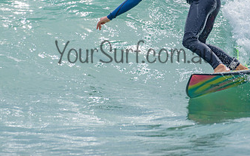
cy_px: 13
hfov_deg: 1.9
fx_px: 7448
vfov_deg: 1.2
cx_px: 182
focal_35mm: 1093
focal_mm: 500
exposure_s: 1/2000
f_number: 5.6
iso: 125
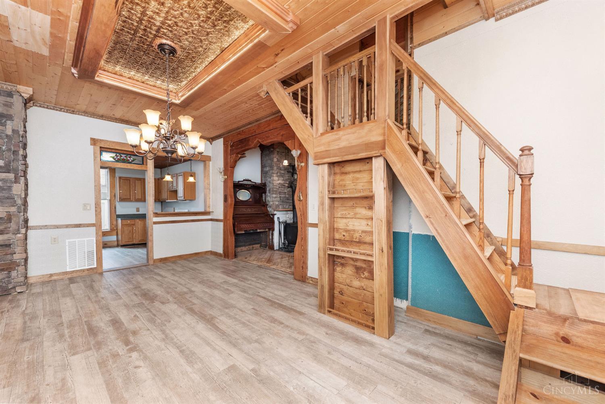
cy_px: 202
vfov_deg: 81.2
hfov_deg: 104.3
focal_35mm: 14
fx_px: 235
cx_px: 302
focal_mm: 14
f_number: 5.6
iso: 1000
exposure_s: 1/200
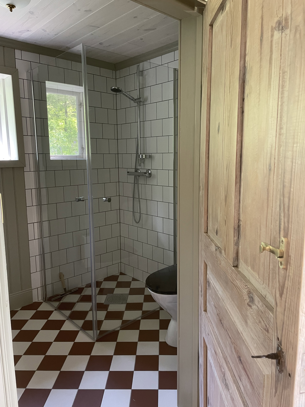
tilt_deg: -8.6
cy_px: 204
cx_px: 152
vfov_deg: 67.3
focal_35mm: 26
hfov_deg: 53.1
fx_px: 305
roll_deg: +1.3
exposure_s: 1/60
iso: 250
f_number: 1.6
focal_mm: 4.2
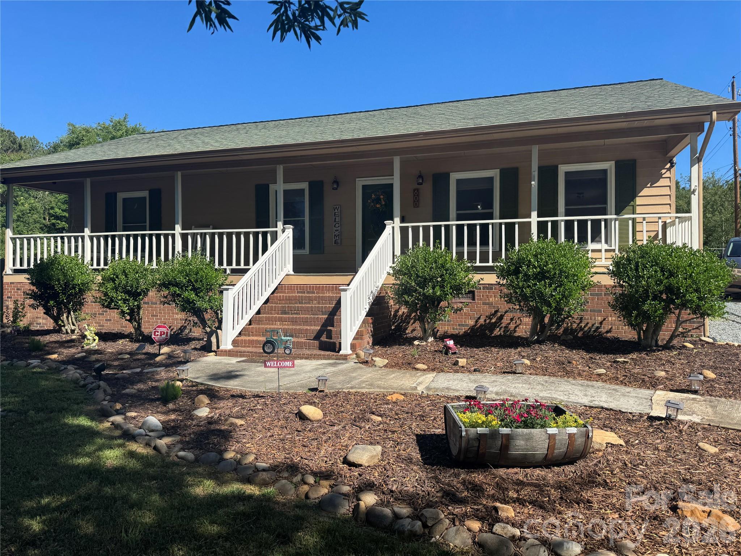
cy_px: 278
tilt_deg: +1.2
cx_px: 370
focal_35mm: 24
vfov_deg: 56.8
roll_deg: +0.2
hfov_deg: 71.6
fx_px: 514
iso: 80
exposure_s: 1/2604
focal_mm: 6.76
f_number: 1.78
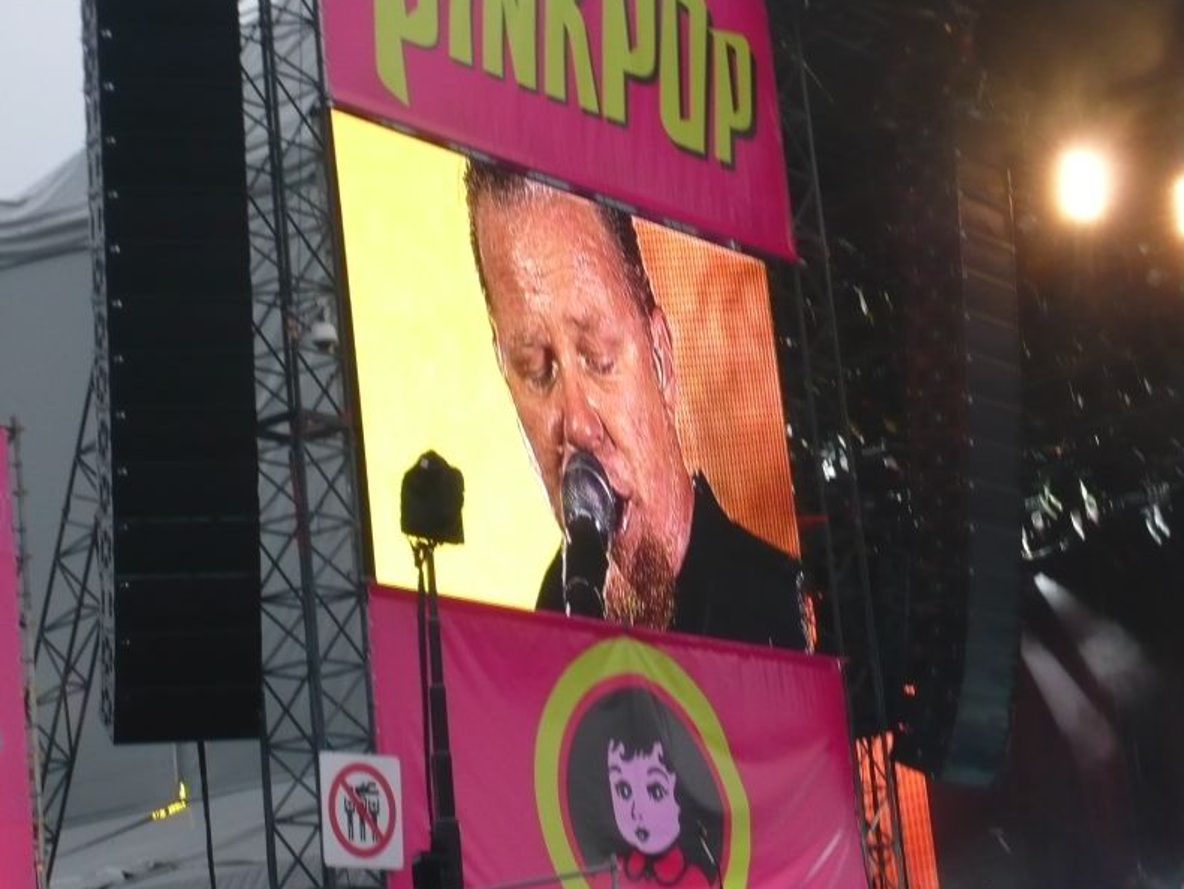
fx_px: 3182
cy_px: 443
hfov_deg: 21.1
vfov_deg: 15.9
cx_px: 587
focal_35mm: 93
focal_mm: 15.2
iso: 200
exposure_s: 1/30
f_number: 5.4
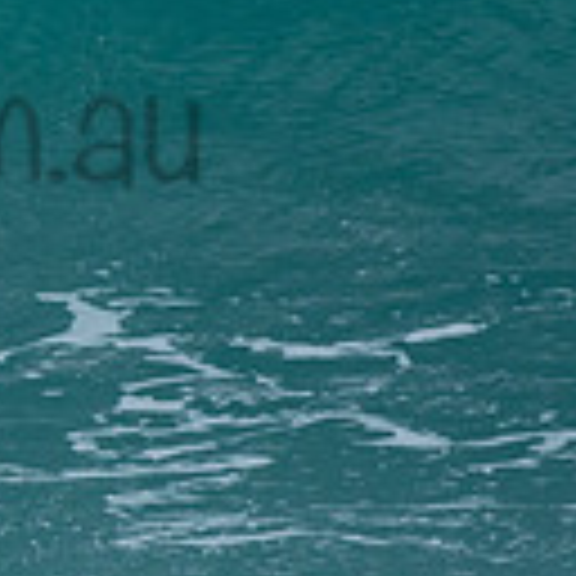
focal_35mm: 2885
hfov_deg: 0.6
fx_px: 54312
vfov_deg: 0.6
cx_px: -274
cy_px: 79
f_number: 5.6
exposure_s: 1/1250
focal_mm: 500
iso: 500
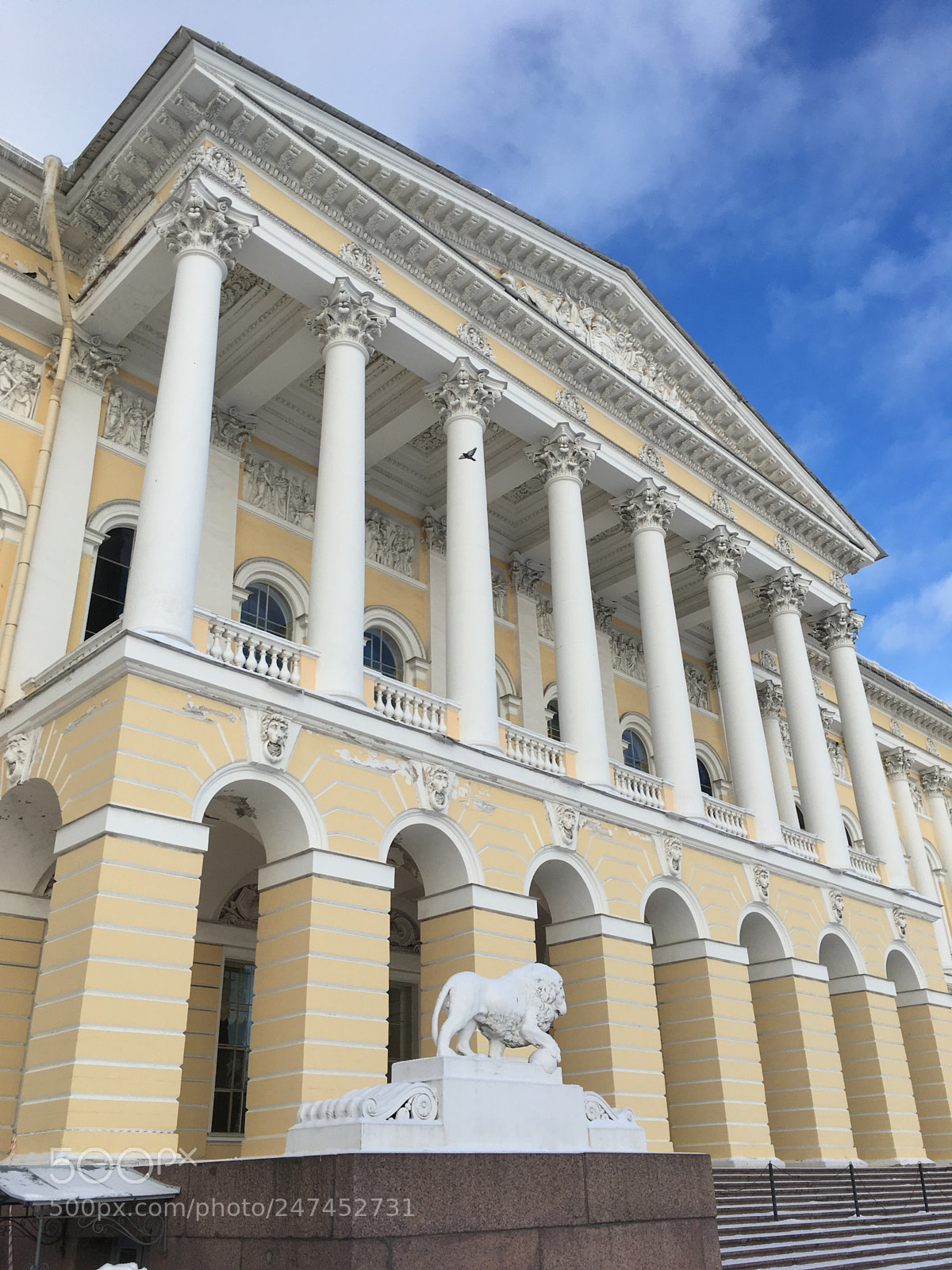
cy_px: 635
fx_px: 1063
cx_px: 476
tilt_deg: +27.6
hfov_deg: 48.2
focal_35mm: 29
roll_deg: +4.1
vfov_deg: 61.7
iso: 25
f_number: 2.2
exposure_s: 1/1374
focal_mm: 4.15
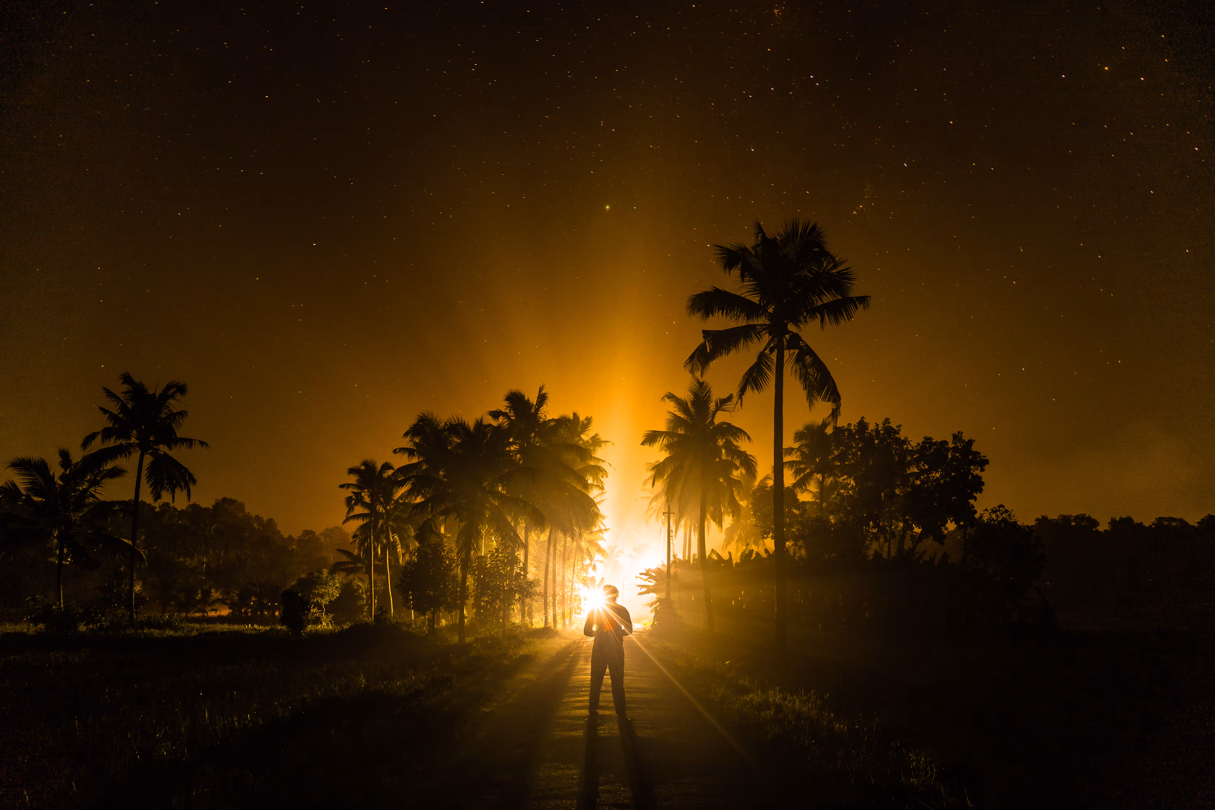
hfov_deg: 73.7
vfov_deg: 53.1
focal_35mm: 24
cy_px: 405
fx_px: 810
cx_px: 608
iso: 160
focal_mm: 24
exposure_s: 30
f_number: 4
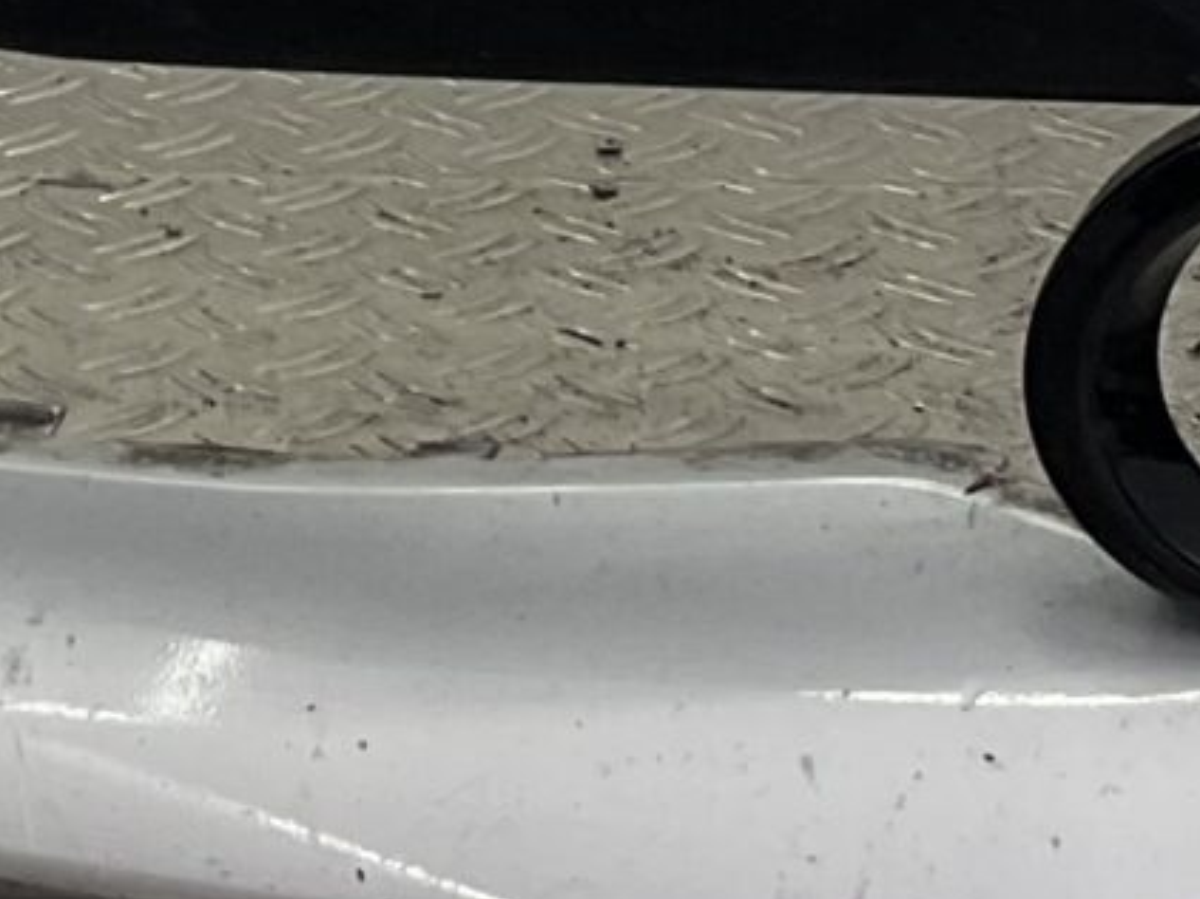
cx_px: 88
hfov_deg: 11.2
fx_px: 6098
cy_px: -973
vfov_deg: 8.0
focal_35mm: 176
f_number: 1.8
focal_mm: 3
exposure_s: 1/126
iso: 16
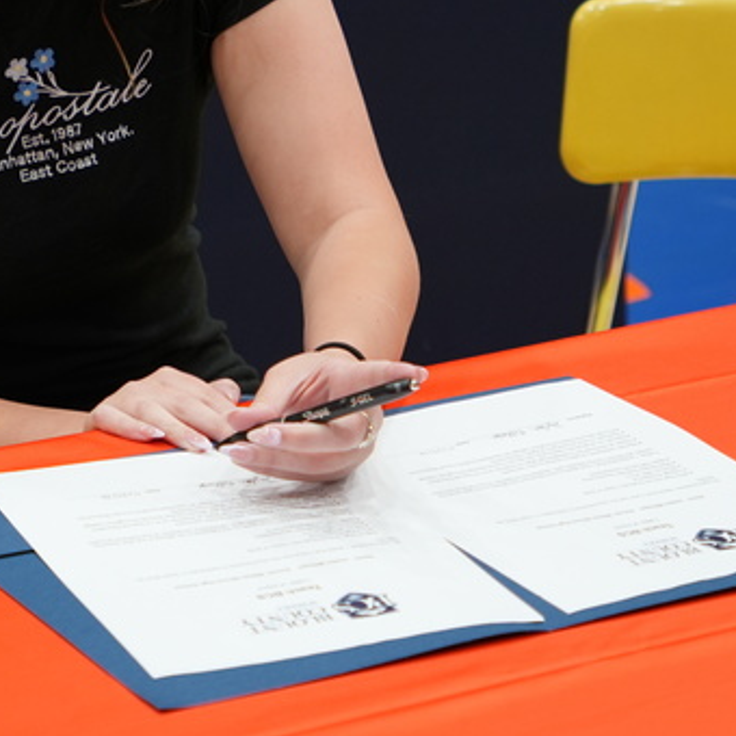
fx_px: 3512
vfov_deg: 11.9
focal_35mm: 146
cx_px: 178
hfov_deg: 11.9
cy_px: 60
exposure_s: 1/60
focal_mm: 38
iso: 250
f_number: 2.8
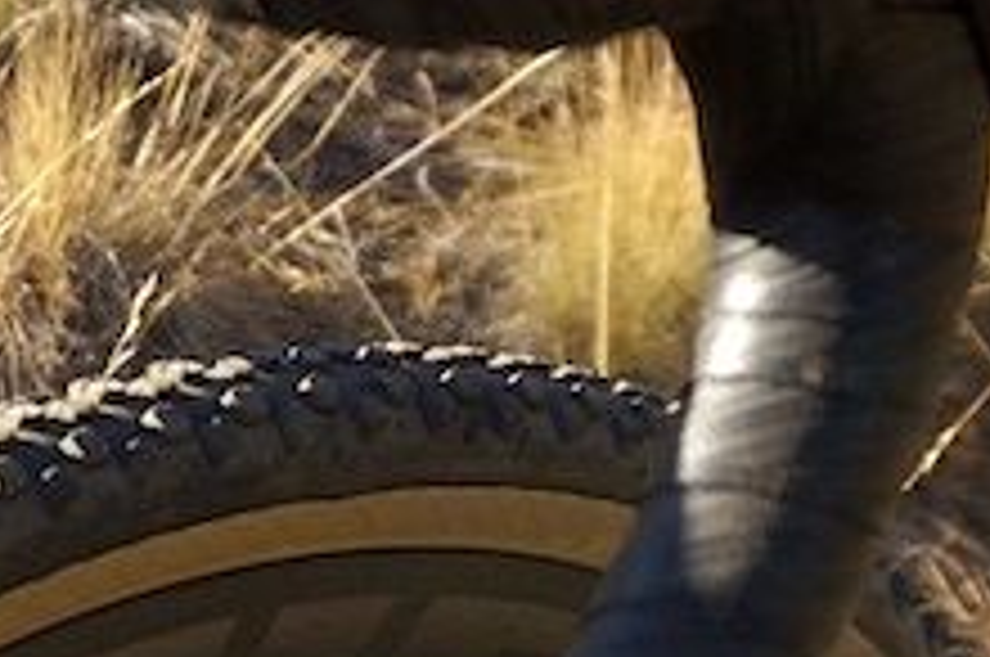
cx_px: -806
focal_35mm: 120
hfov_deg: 14.8
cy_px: 562
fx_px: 3295
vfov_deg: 11.3
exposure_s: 1/500
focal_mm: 16
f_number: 4.5
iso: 200
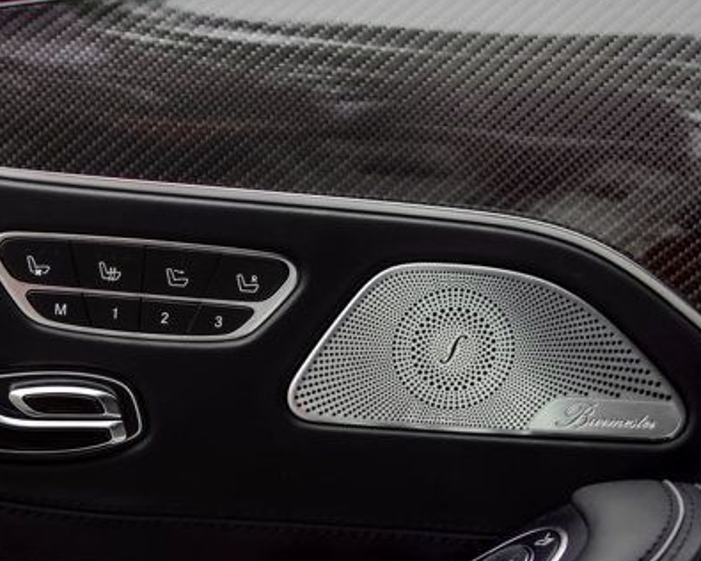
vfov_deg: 21.0
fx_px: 1515
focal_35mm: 73
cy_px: 283
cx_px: 193
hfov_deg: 25.8
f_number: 3.5
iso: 640
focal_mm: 48
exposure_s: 1/400
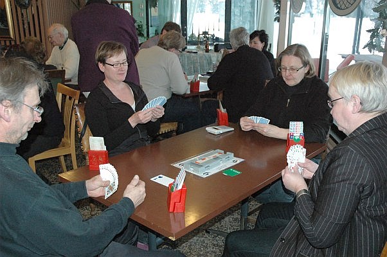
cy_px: 128
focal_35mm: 38
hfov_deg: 51.3
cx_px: 194
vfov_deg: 35.4
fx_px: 403
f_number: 5
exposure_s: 1/60
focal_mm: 25
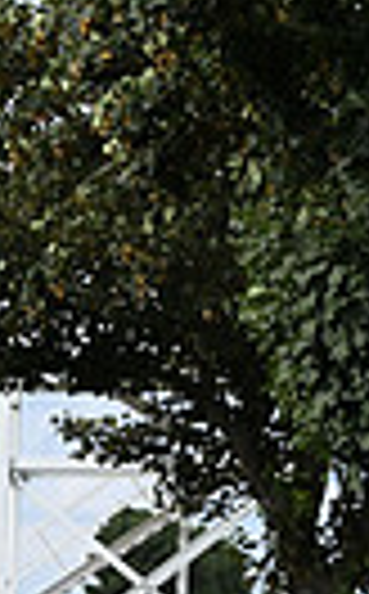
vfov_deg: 9.4
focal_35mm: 220
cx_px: -724
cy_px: 713
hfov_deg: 5.6
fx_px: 3555
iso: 500
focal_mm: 49
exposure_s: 1/1250
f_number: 6.3
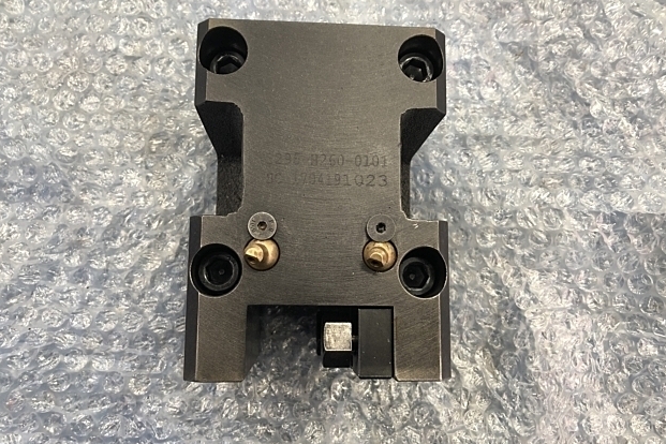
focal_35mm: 30
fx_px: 555
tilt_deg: -83.0
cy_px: 223
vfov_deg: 43.6
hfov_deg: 61.9
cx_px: 338
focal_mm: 3.99
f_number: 1.8
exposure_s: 1/17
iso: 40
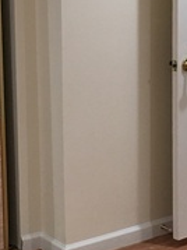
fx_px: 779
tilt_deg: -7.5
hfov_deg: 13.7
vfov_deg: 18.1
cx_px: 73
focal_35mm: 108
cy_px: 59
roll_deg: +0.5
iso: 40
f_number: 2.2
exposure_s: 1/15
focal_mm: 4.15
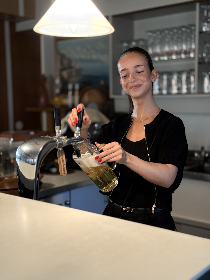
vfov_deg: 39.7
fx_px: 388
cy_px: 140
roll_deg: -0.7
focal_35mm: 48
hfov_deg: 30.3
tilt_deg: -4.0
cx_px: 105
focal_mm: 6.76
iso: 200
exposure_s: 1/50
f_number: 1.78
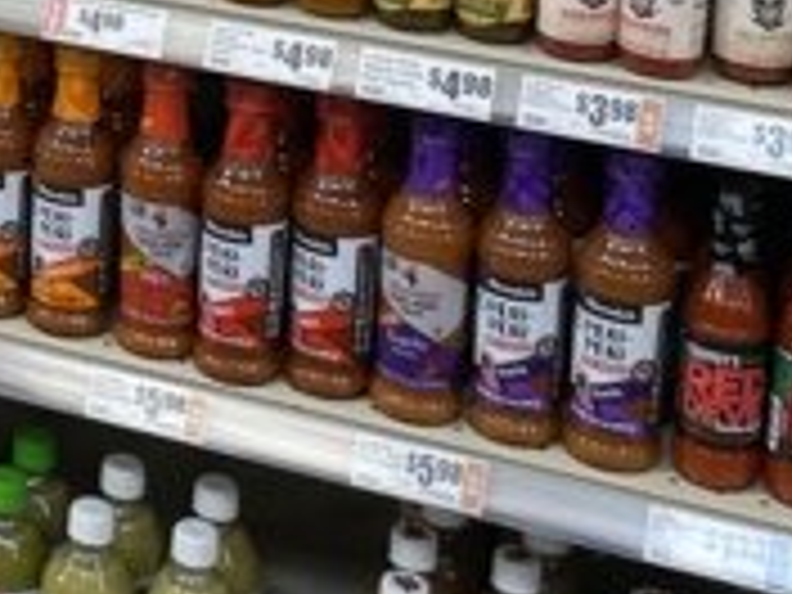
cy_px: -400
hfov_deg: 17.1
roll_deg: -0.3
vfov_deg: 12.8
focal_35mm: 107
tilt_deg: -10.5
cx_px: -286
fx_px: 2448
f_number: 1.6
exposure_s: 1/120
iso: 80
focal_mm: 4.2
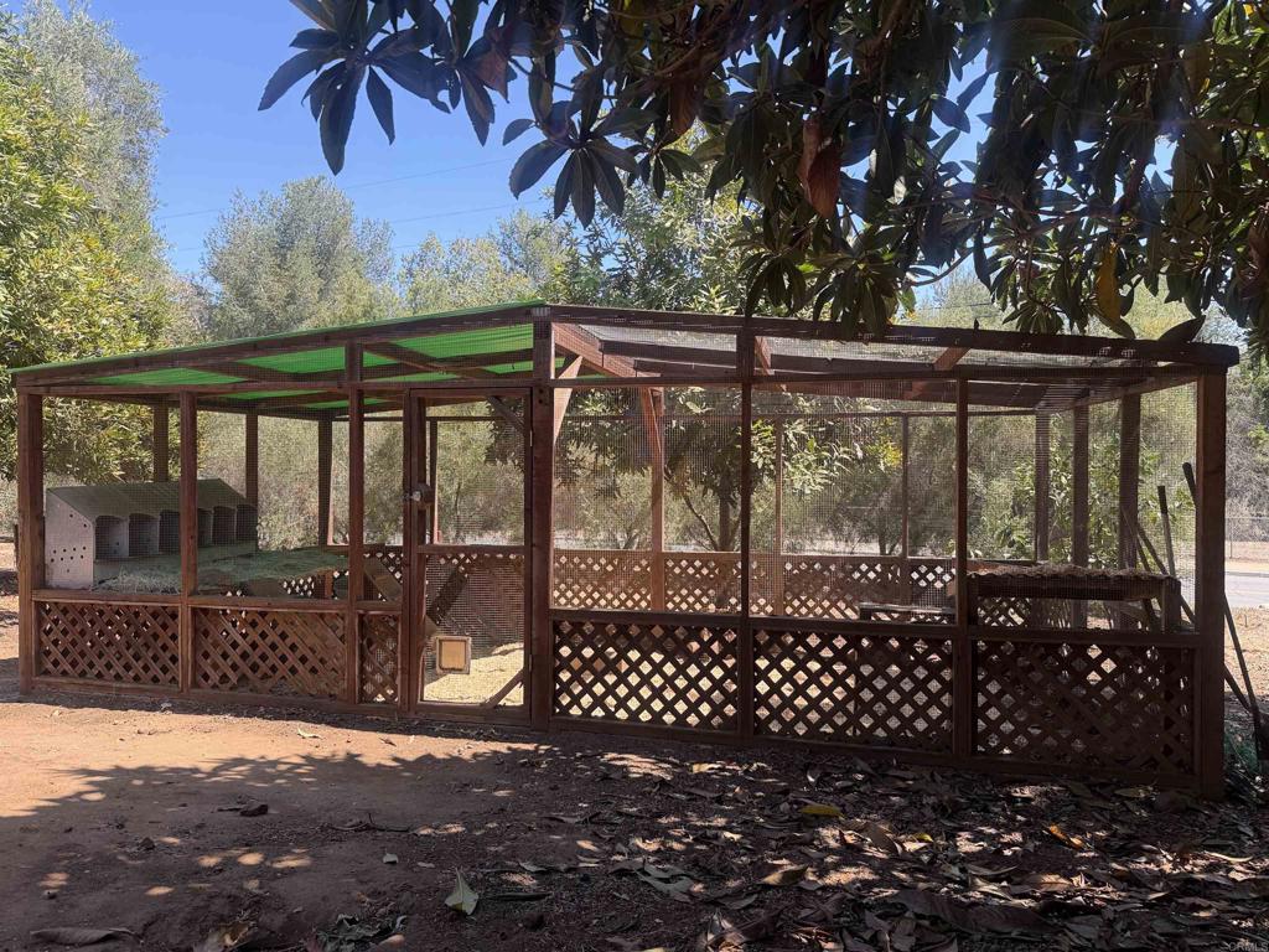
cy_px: 476
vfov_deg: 56.8
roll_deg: -0.2
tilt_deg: -2.0
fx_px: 880
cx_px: 634
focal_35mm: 24
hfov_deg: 71.6
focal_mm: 6.76
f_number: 1.78
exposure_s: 1/1091
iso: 100
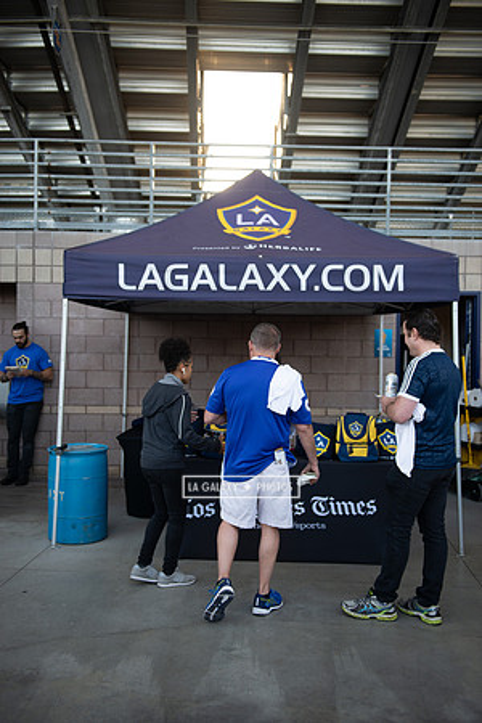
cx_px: 241
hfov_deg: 35.1
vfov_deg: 50.7
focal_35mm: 38
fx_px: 763
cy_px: 362
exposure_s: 1/320
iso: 250
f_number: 2.8
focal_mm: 38
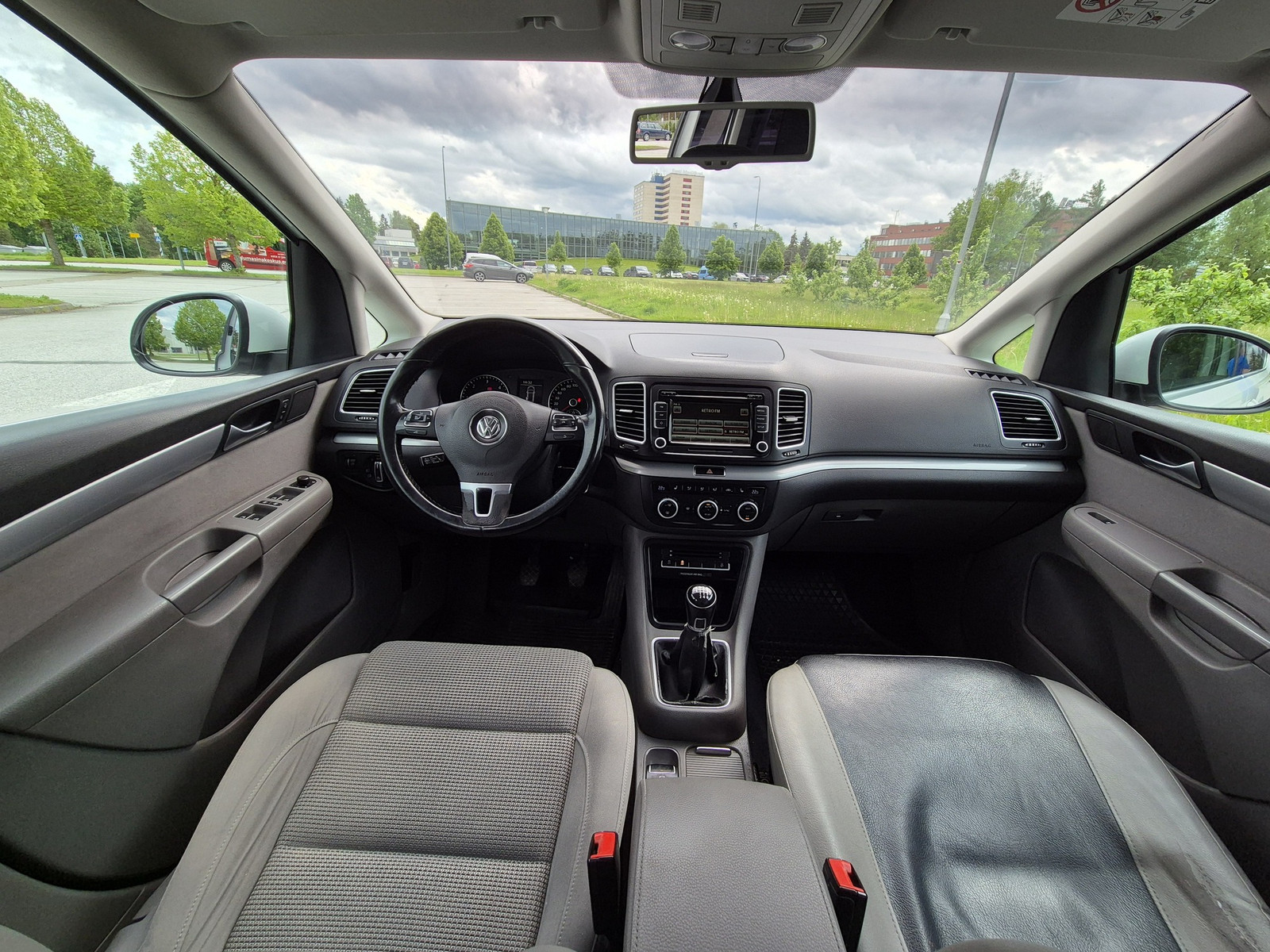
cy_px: 476
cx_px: 635
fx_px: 477
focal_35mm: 13
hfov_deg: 106.2
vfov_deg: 89.9
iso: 50
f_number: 2.2
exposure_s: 1/479
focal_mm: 2.2
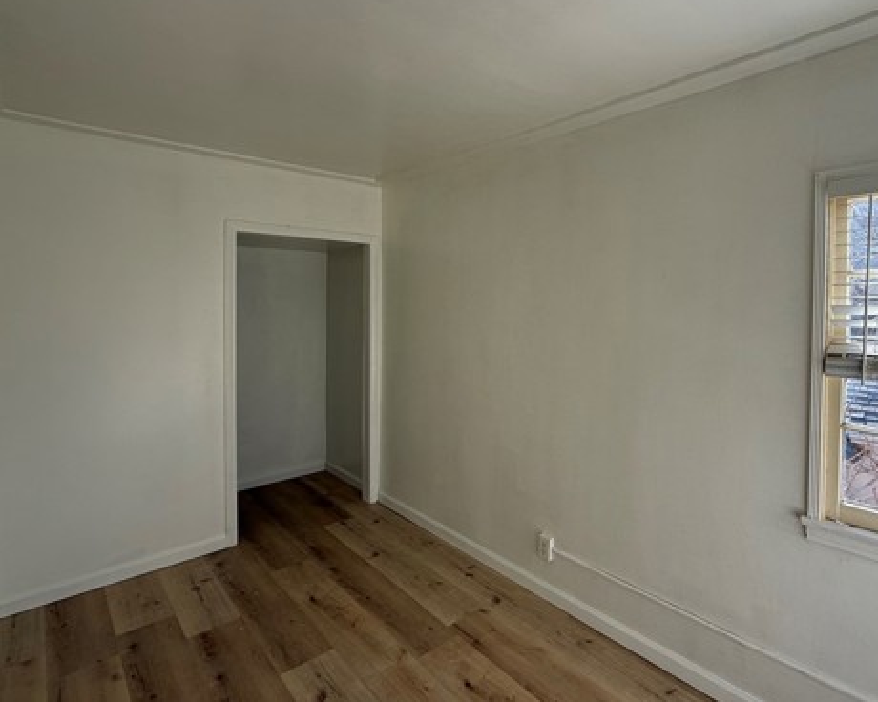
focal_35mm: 19
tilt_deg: -0.7
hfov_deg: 81.7
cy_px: 309
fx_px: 494
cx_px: 550
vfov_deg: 70.6
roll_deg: -0.6
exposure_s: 1/291
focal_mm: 2.22
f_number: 2.2
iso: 50
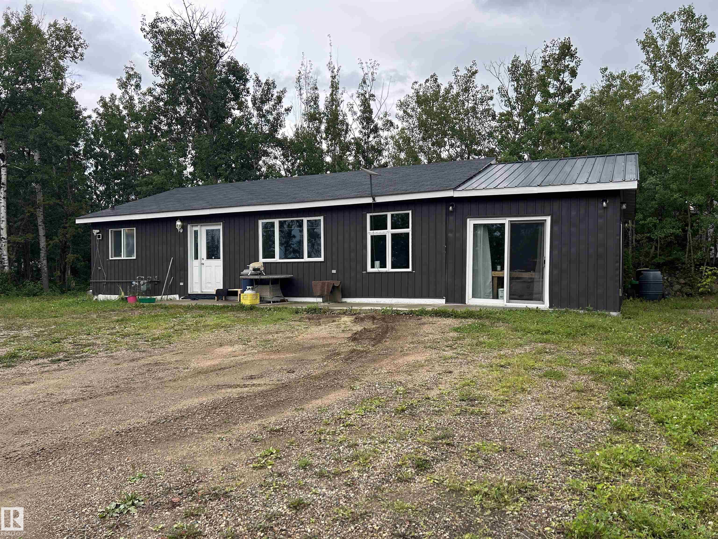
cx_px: 359
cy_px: 270
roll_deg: +0.5
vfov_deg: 53.1
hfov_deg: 67.3
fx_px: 539
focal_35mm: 26
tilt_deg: +0.2
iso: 50
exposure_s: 1/940
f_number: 1.5
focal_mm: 5.7
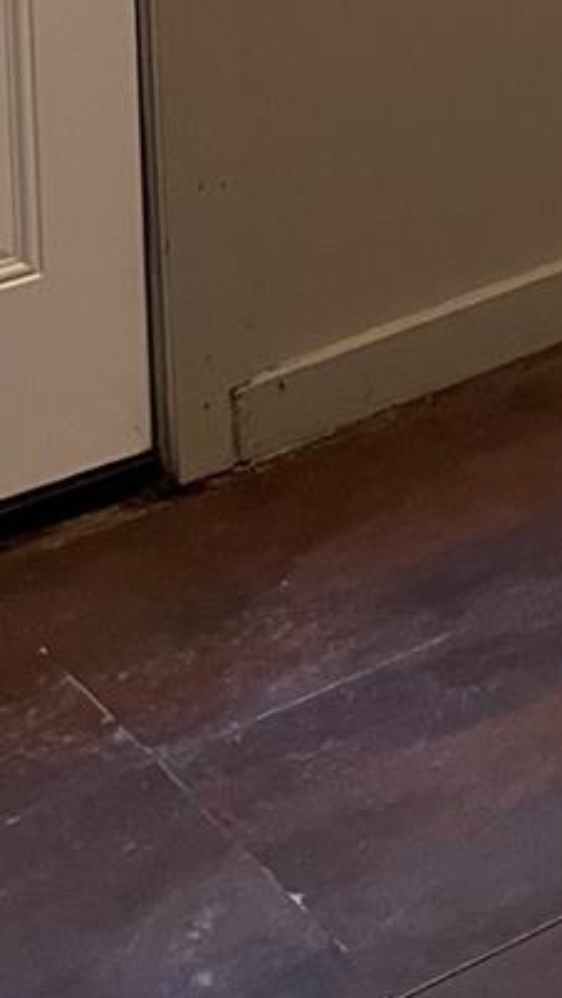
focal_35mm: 108
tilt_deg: -1.6
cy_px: -775
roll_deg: +3.9
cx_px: 1188
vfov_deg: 16.6
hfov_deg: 10.2
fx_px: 2858
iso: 160
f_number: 1.6
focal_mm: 4.2
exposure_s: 1/60
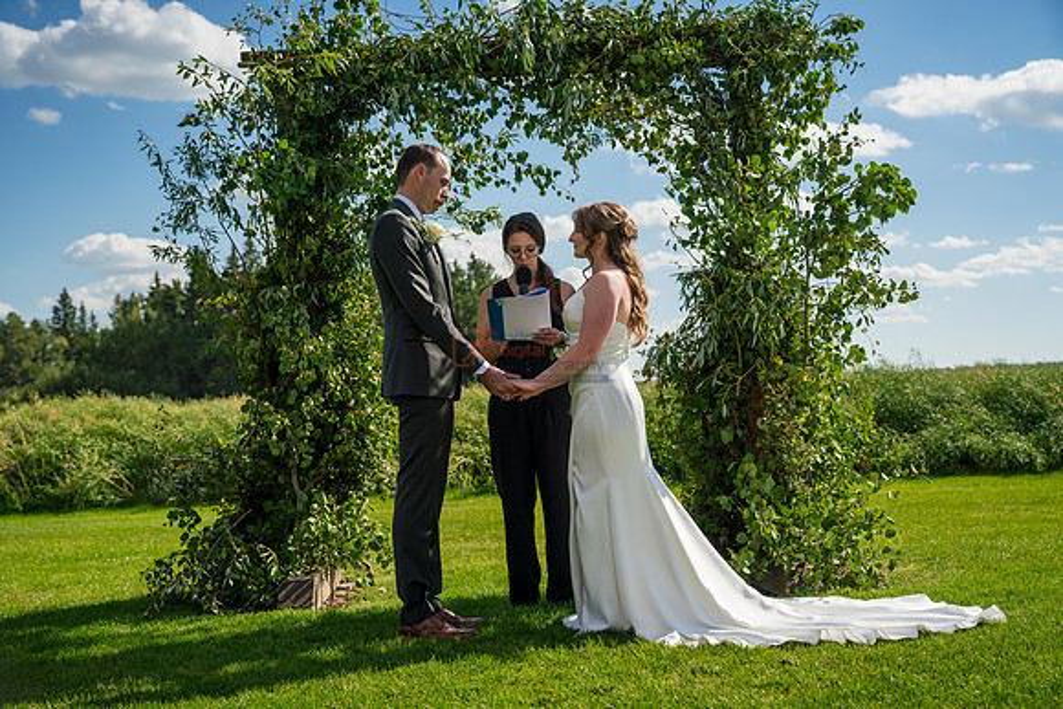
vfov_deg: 27.5
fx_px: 1447
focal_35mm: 49
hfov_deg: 40.3
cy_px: 354
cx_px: 532
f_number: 4.5
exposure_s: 1/3200
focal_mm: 49
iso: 400
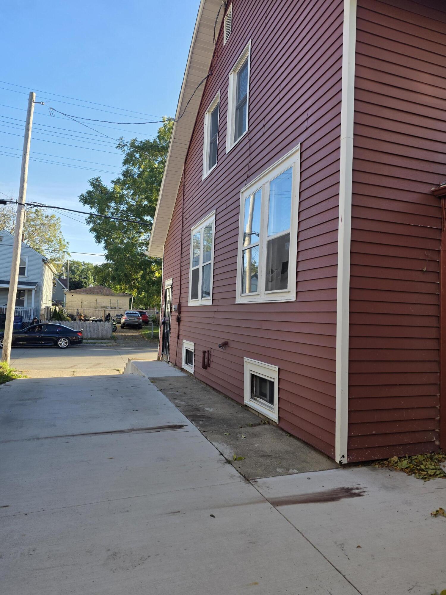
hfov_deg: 58.9
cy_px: 298
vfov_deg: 73.9
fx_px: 395
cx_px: 223
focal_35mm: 23
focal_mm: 6.25
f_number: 1.7
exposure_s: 1/1279
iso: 80
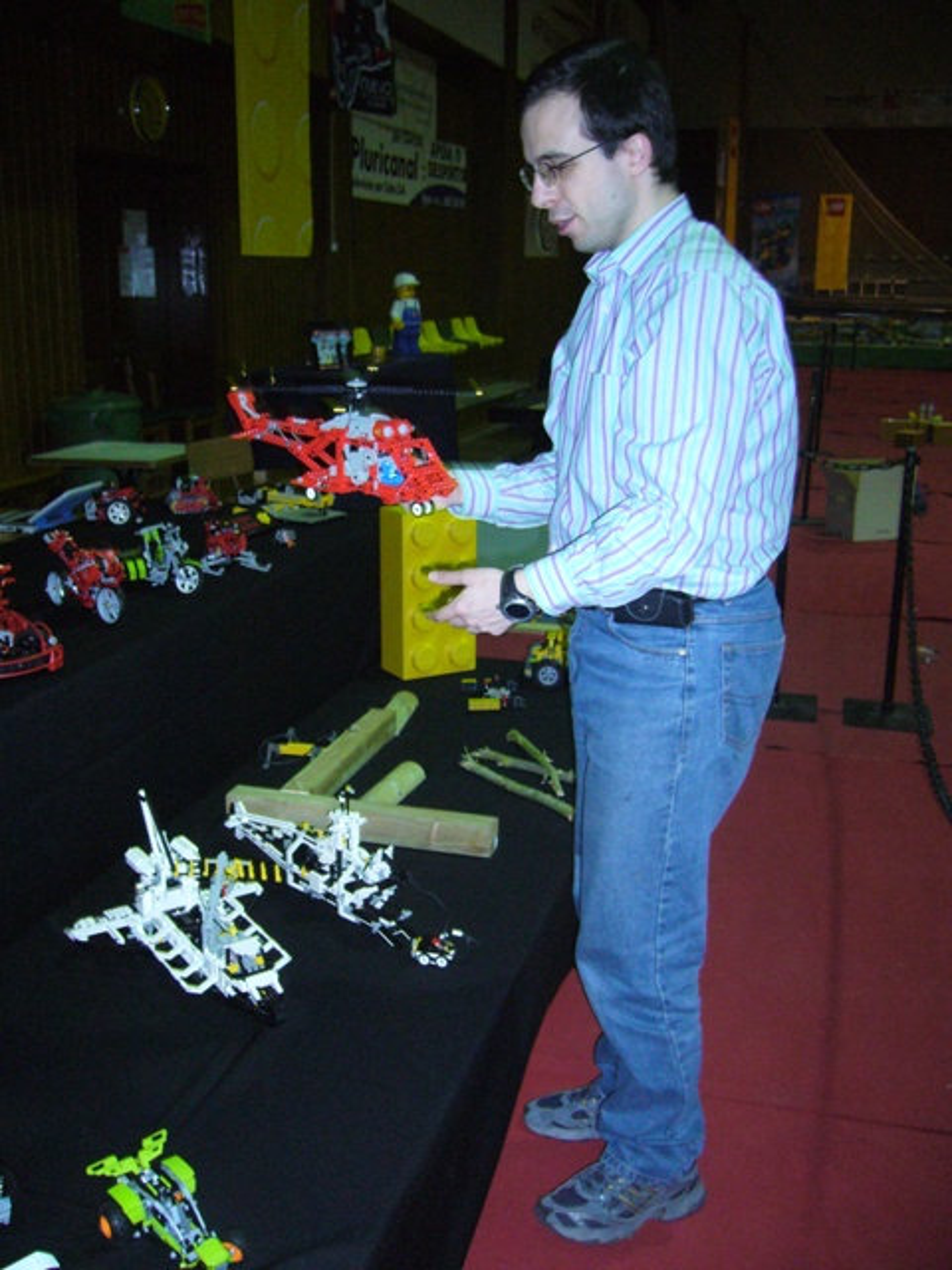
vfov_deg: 52.6
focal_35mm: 35
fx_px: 1283
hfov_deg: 40.7
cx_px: 476
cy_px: 635
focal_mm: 5.8
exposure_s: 1/30
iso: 320
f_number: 2.8
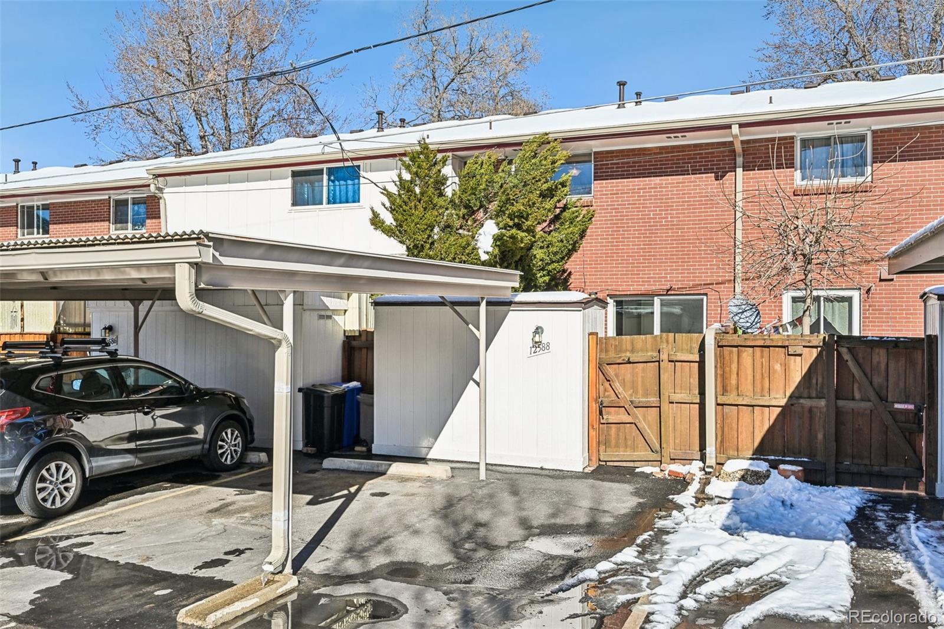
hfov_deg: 61.9
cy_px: 314
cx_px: 472
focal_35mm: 30
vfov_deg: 43.6
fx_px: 786
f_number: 11
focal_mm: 30
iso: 64
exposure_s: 1/80
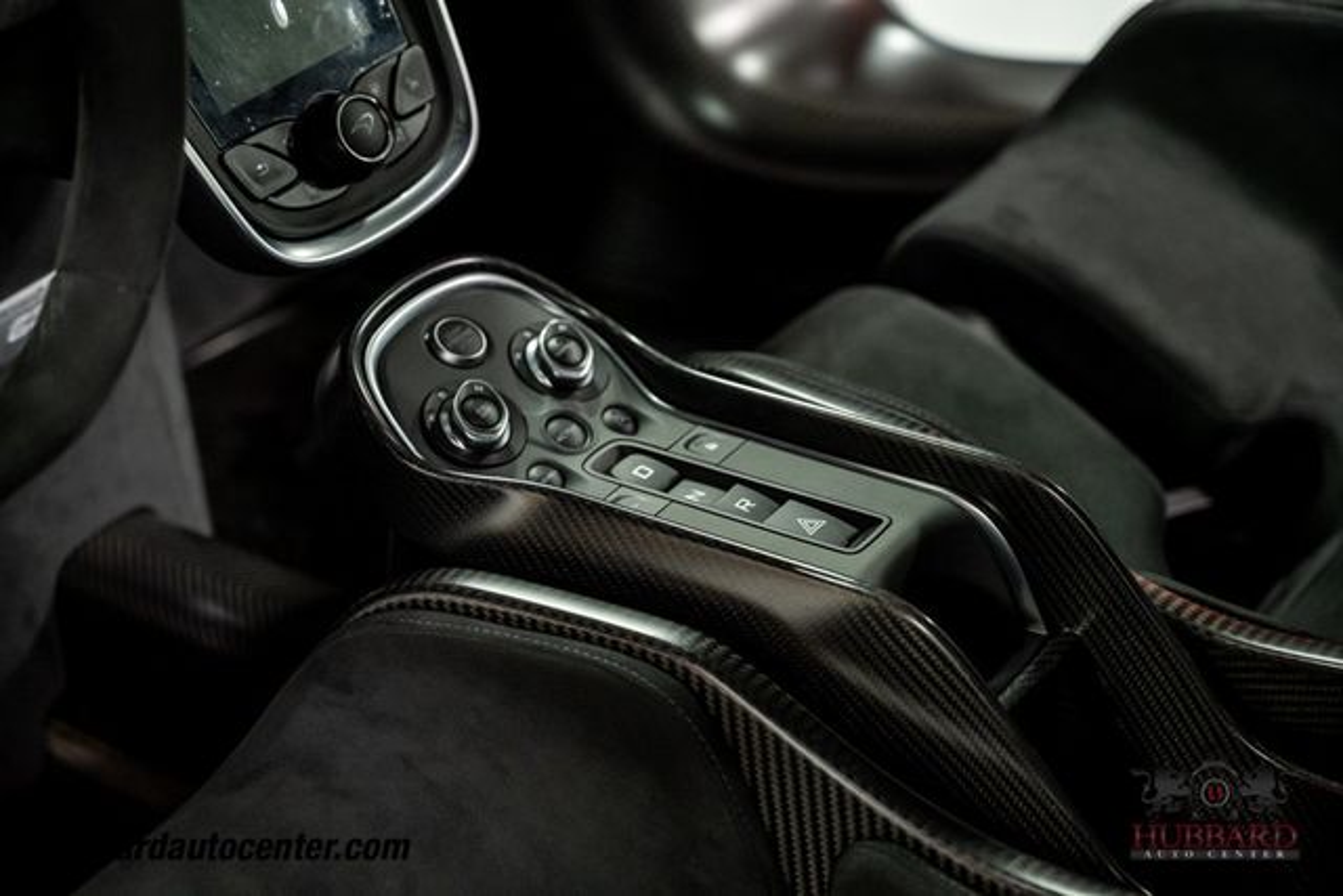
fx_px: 2612
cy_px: 448
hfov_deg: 28.8
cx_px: 672
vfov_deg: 19.5
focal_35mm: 70
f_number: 4
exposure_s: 1/60
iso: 2500
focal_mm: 70
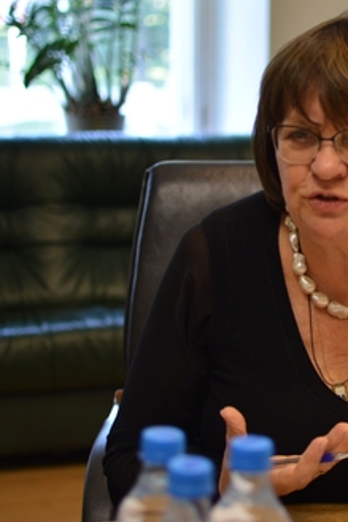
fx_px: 1389
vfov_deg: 21.2
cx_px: 351
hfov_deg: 14.1
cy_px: 236
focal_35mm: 96
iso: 400
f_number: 1.8
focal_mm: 35
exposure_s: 1/200
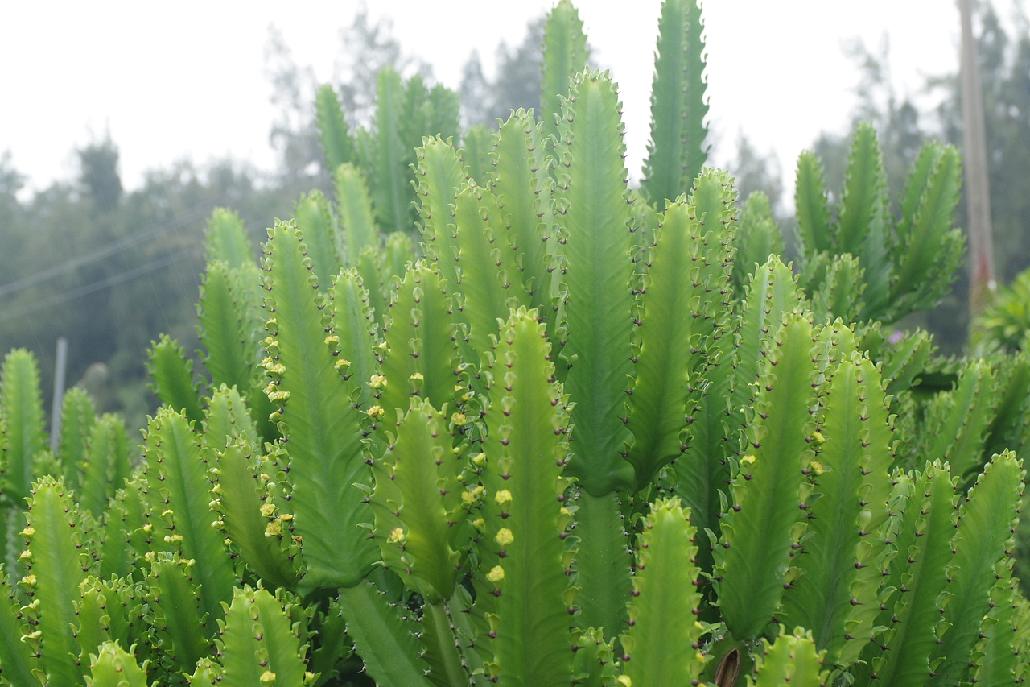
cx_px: 515
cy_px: 344
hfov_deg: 34.5
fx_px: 1659
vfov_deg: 23.4
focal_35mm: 58
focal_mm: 39
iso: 400
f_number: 5.6
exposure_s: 1/30
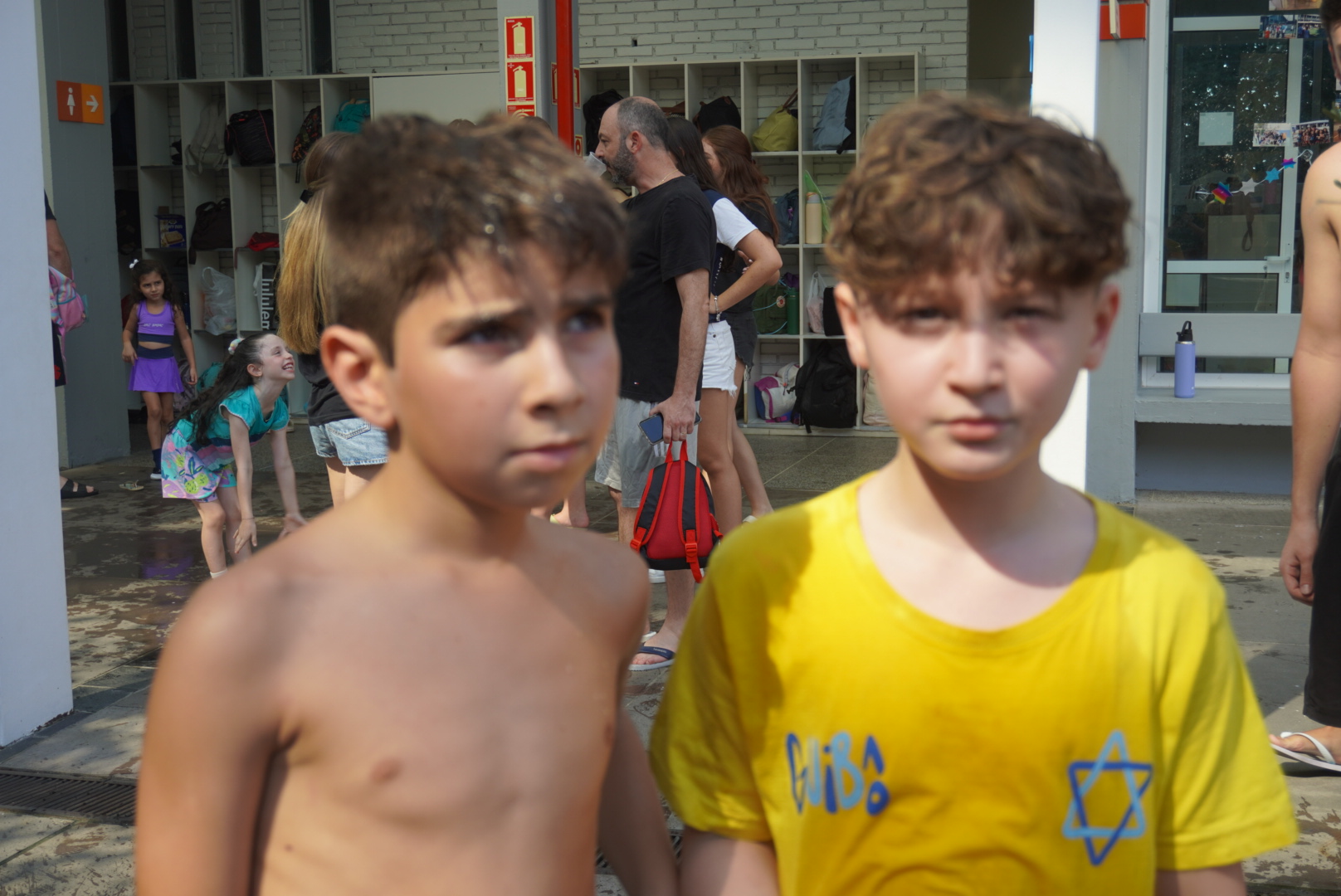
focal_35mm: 46
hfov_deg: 42.3
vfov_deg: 29.0
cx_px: 670
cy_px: 448
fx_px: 1733
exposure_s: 1/160
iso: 100
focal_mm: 31
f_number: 5
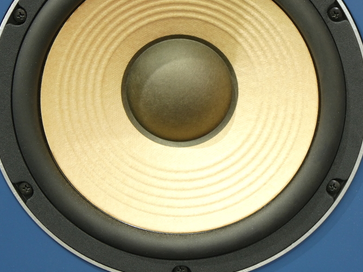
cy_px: 98
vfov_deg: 9.0
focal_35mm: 165
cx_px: 182
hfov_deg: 12.0
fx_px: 1731
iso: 100
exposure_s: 1/2
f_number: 5.1
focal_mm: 20.6
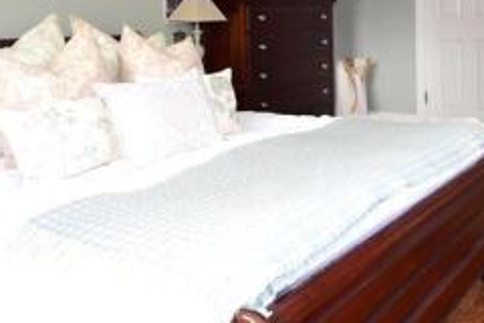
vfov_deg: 30.9
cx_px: 359
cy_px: 23
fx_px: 551
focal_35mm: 41
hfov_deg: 45.9
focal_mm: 10
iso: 400
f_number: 7.1
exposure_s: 1/10
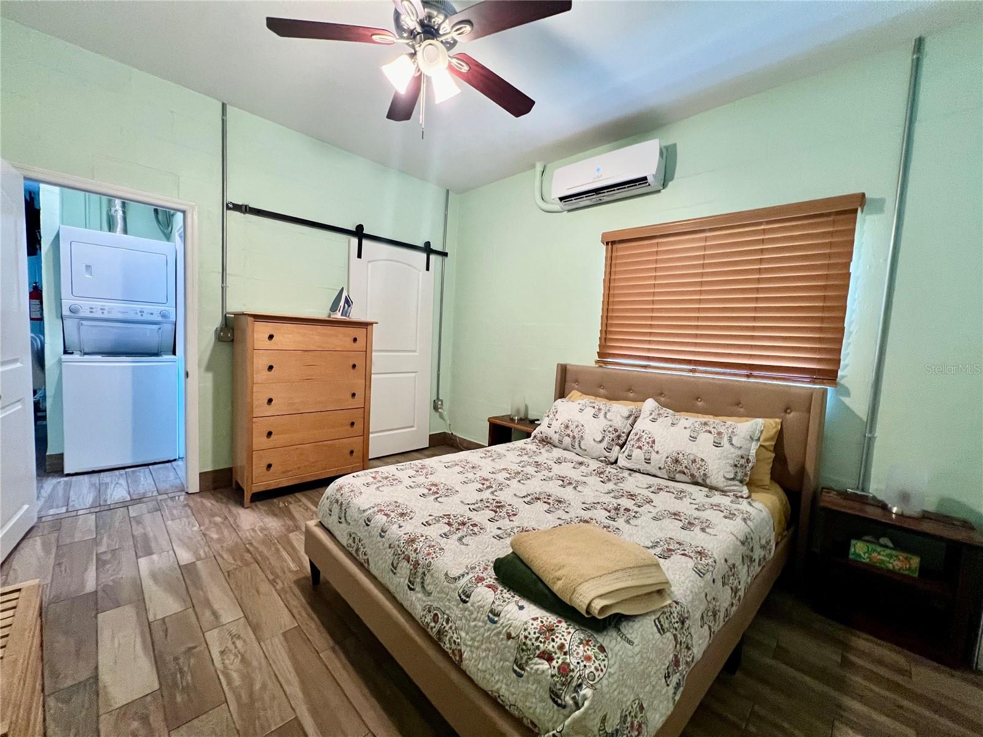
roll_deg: -3.1
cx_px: 492
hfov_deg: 106.2
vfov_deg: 89.9
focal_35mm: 13
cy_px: 368
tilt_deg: -4.9
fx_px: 369
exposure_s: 1/60
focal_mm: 1.57
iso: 400
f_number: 1.8
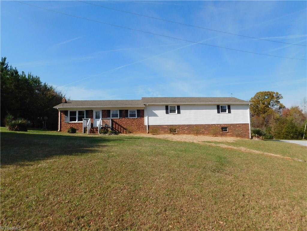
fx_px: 204
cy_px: 116
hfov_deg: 73.9
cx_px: 154
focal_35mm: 23
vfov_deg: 58.9
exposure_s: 1/500
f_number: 6
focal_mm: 4
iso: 125
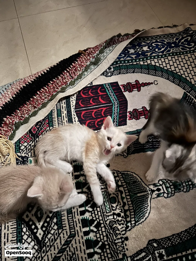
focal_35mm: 24
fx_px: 181
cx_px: 98
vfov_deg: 71.6
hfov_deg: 56.8
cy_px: 130
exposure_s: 1/9
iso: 1600
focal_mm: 6.86
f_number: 1.78
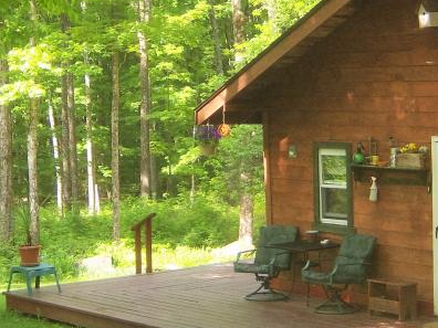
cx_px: 195
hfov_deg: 21.1
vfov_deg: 15.9
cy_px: 125
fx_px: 1177
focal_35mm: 93
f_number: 2.8
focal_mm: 7.5
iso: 80
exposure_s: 1/100
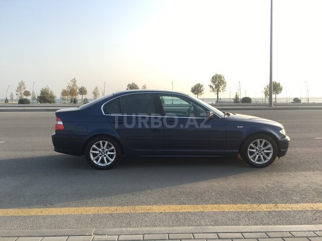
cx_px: 161
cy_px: 120
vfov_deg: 48.2
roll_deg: +1.0
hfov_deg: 61.7
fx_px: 270
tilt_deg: -2.3
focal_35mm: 29
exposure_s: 1/405
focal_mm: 4.15
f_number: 2.2
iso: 25
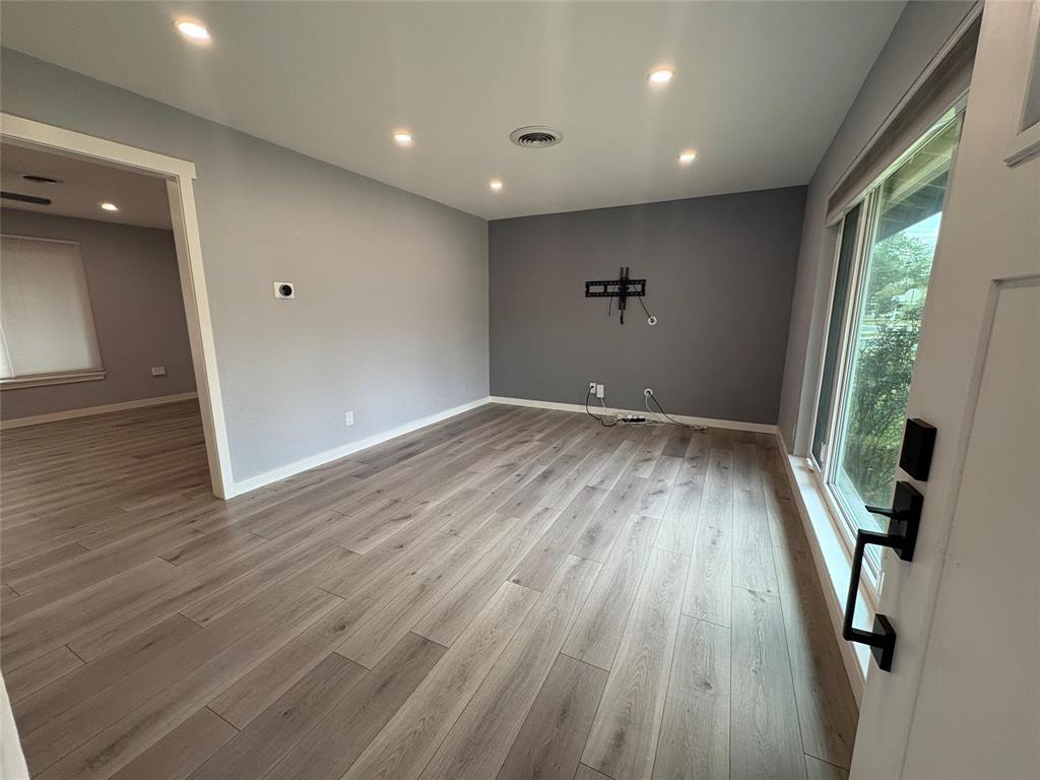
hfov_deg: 102.1
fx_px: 421
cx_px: 520
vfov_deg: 85.7
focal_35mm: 14
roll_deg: +0.8
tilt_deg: -10.3
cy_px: 390
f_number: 2.2
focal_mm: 2.22
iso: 160
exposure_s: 1/120
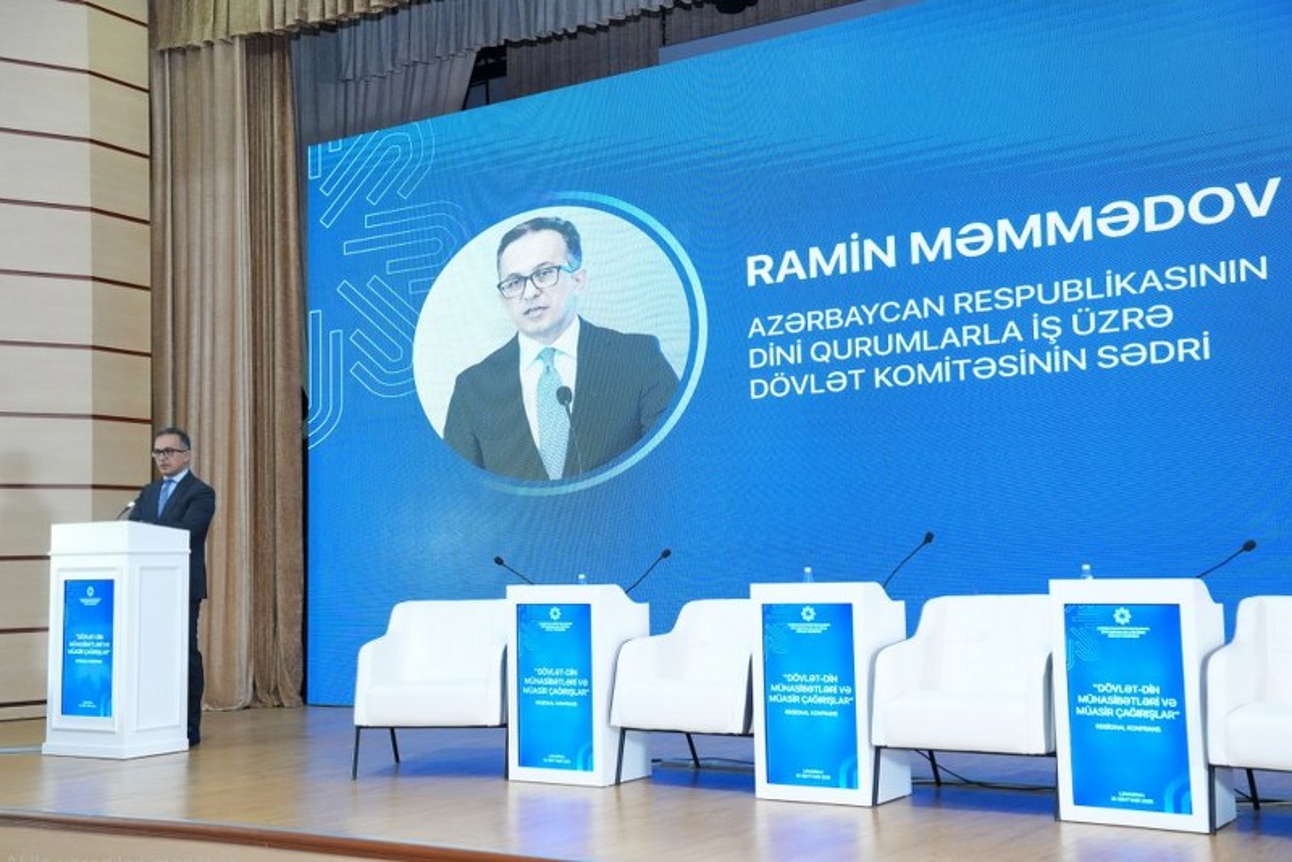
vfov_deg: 31.2
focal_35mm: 43
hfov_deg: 45.4
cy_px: 431
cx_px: 646
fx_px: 1544
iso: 4000
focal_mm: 43
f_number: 4
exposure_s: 1/161
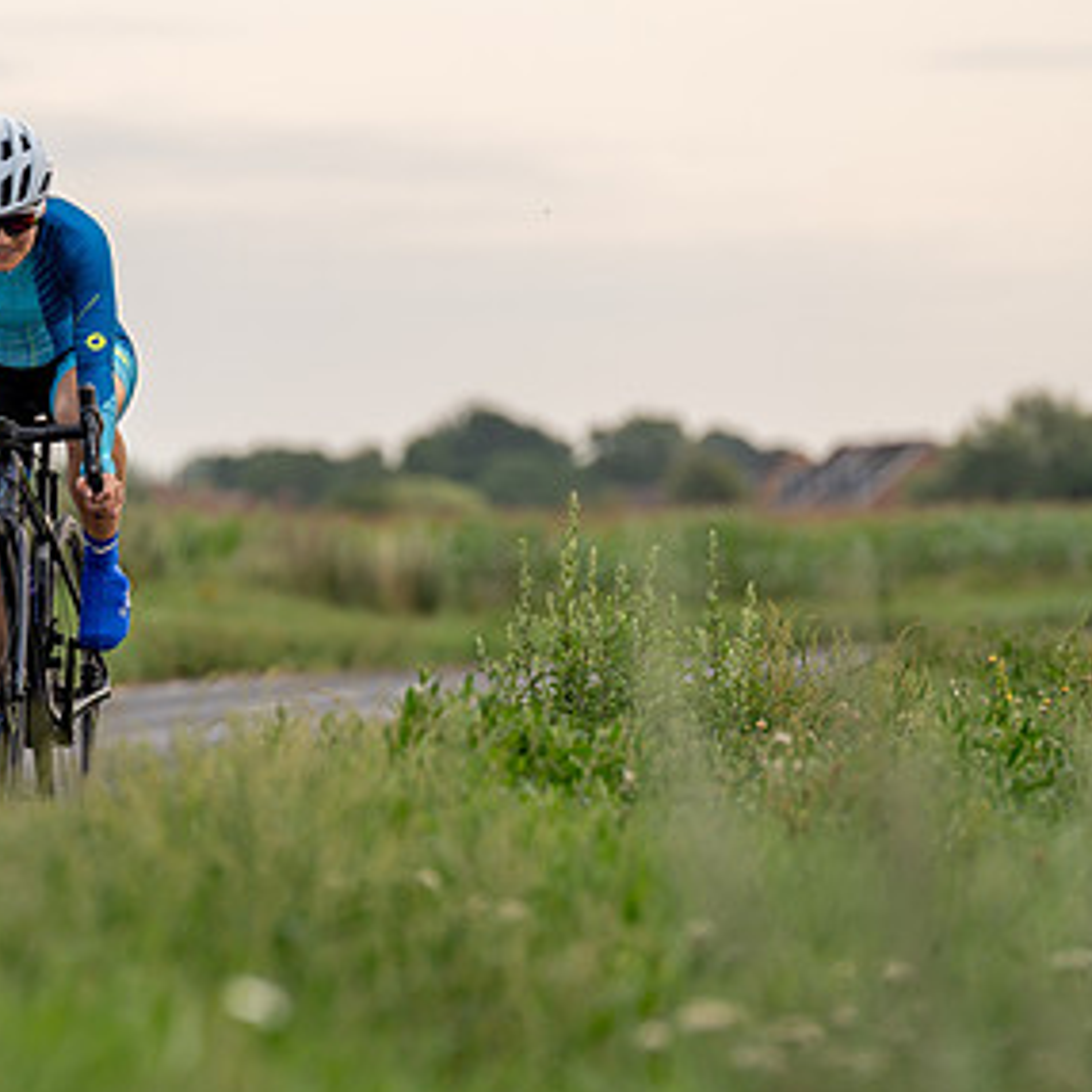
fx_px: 12313
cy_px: 418
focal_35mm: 345
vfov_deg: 5.1
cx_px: 73
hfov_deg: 5.1
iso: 160
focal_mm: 200
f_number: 4.5
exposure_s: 1/800
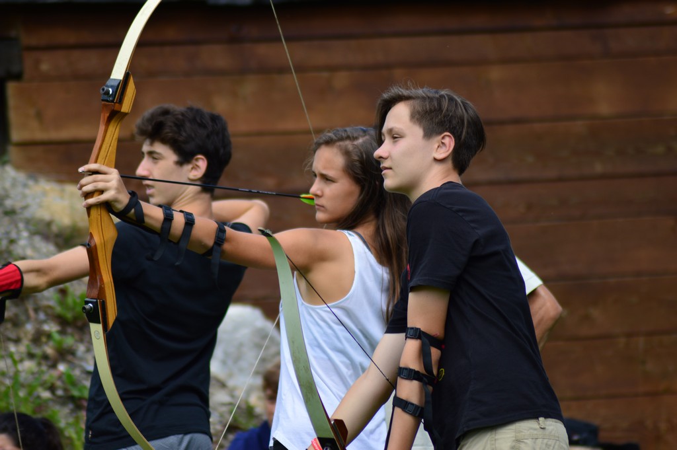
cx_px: 338
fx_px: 6483
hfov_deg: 6.0
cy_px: 225
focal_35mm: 345
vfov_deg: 4.0
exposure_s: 1/320
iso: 100
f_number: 5
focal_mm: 230
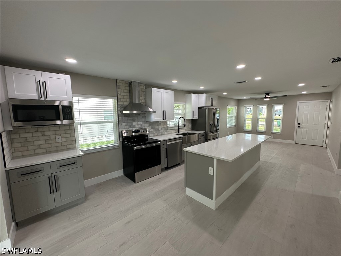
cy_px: 128
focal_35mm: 14
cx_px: 170
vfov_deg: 85.7
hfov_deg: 102.1
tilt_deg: -6.5
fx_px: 138
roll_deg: +0.9
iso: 125
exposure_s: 1/120
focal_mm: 2.22
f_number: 2.2
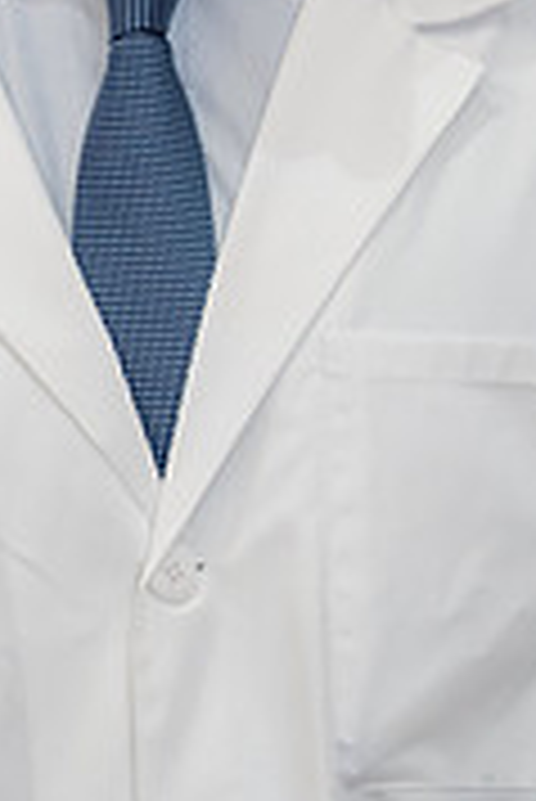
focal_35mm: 454
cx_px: 18
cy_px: -158
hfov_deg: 3.0
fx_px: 10119
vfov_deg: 4.5
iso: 5000
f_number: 4
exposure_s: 1/80
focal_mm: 180
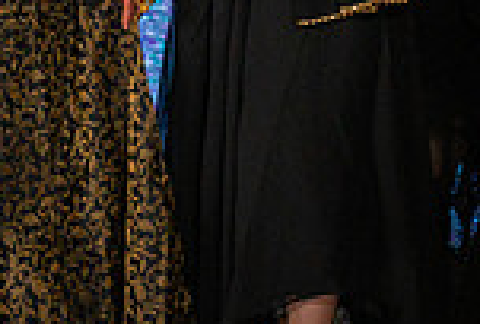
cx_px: -120
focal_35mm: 256
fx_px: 3427
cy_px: -279
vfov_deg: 5.3
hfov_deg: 7.9
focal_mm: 64
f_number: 4
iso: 1000
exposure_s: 1/800
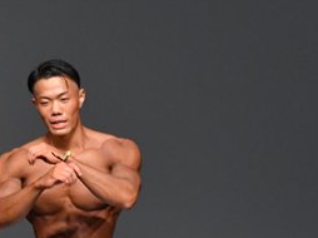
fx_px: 8086
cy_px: 316
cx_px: 92
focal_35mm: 881
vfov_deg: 1.7
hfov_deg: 2.3
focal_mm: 200
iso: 2500
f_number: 5.6
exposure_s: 1/400
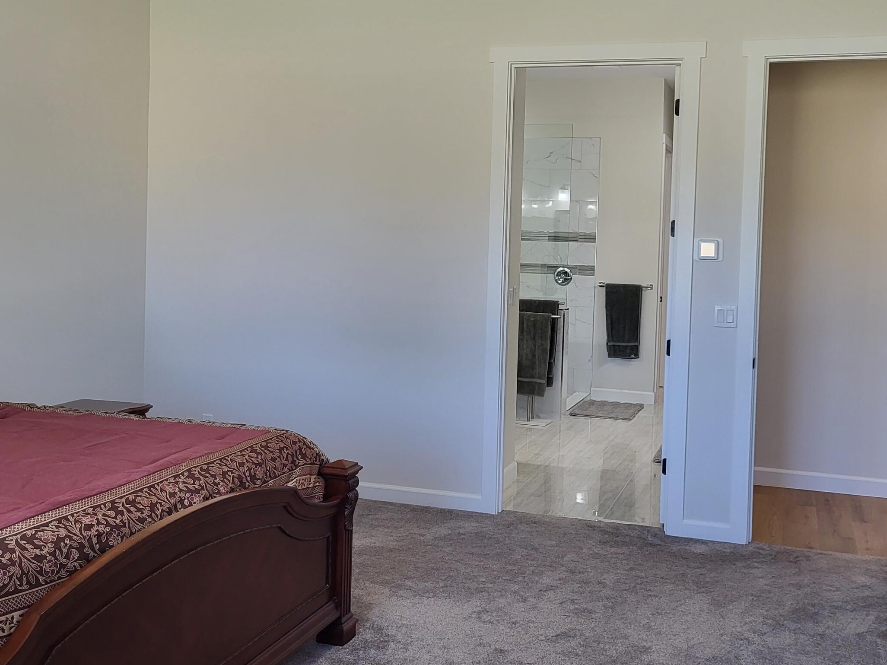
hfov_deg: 48.9
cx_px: 494
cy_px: 274
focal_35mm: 38
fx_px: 974
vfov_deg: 37.6
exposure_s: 1/120
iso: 200
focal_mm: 5.4
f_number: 1.8
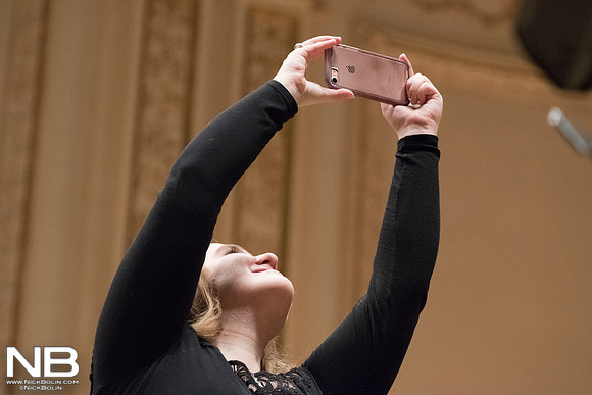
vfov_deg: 9.8
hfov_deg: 14.7
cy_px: 198
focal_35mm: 140
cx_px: 296
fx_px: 2303
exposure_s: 1/200
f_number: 6.3
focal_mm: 140
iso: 12800
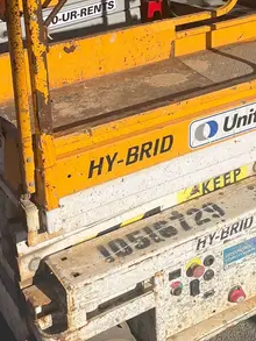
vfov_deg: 28.7
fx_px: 640
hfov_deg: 22.5
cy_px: 39
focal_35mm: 65
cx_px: 178
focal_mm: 5.1
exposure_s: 1/6494
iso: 50
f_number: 1.6
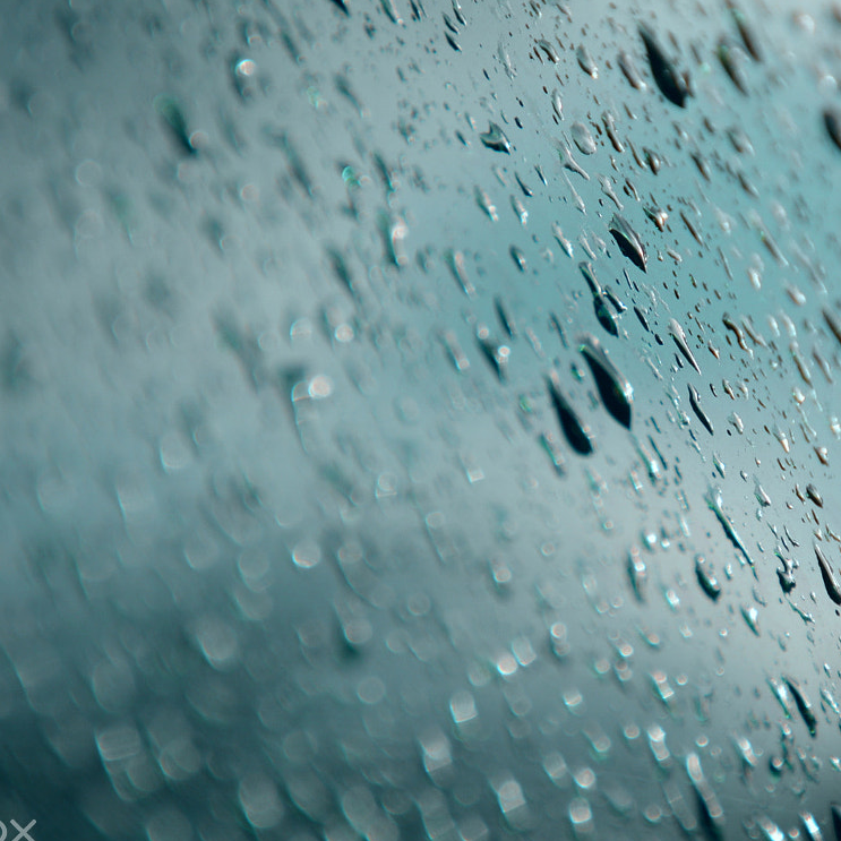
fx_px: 10555
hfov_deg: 4.6
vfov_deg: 4.6
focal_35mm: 384
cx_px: 661
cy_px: 391
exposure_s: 1/800
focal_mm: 140
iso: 200
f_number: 7.1
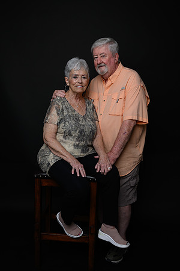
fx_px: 262
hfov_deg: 37.9
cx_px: 90
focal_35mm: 35
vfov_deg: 54.4
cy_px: 136
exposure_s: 1/125
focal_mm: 35
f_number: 10
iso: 400
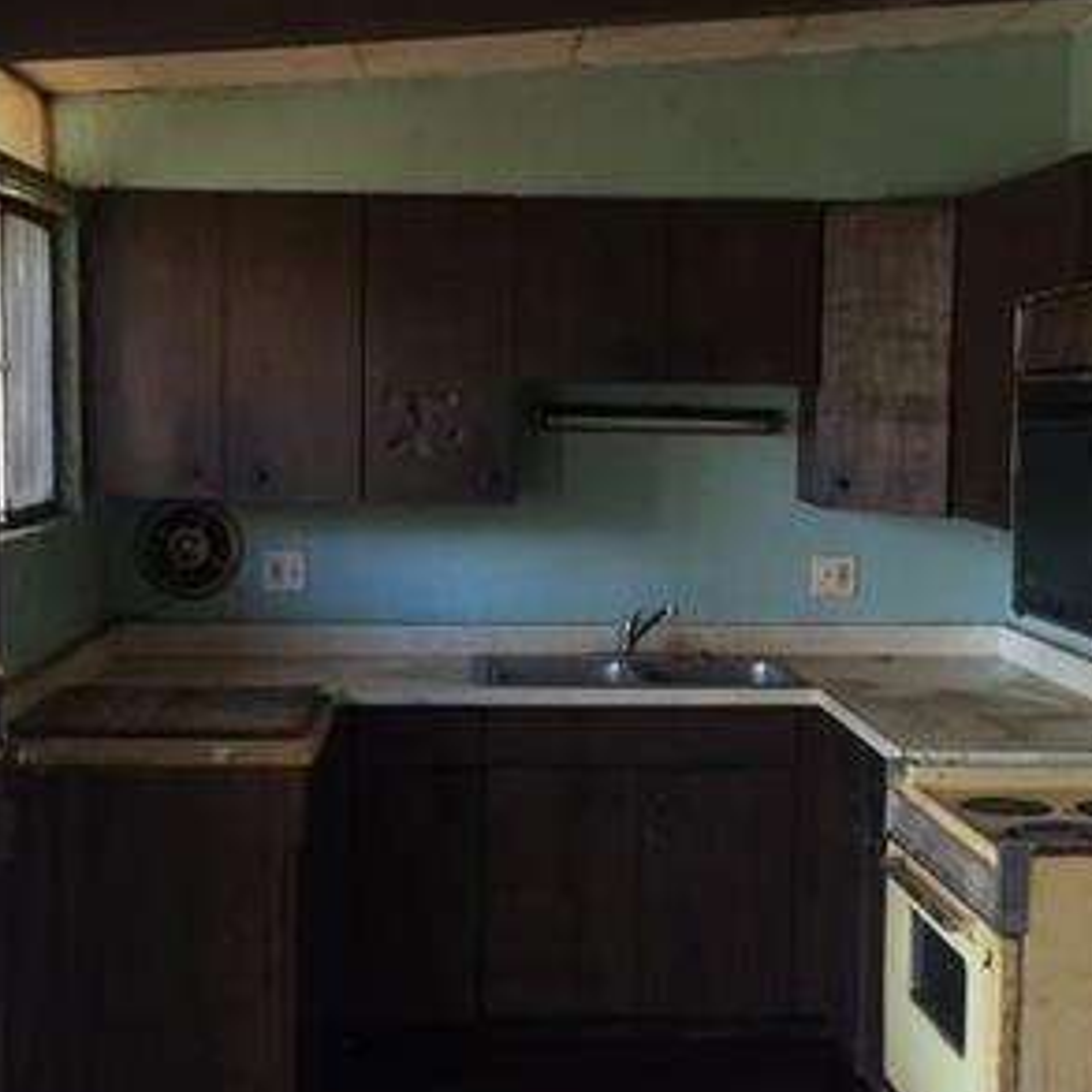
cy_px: 555
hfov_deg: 30.6
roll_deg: -2.2
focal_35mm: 56
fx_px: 1999
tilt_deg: -6.1
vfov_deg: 30.6
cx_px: 581
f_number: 2.2
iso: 80
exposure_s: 1/30
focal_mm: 4.15
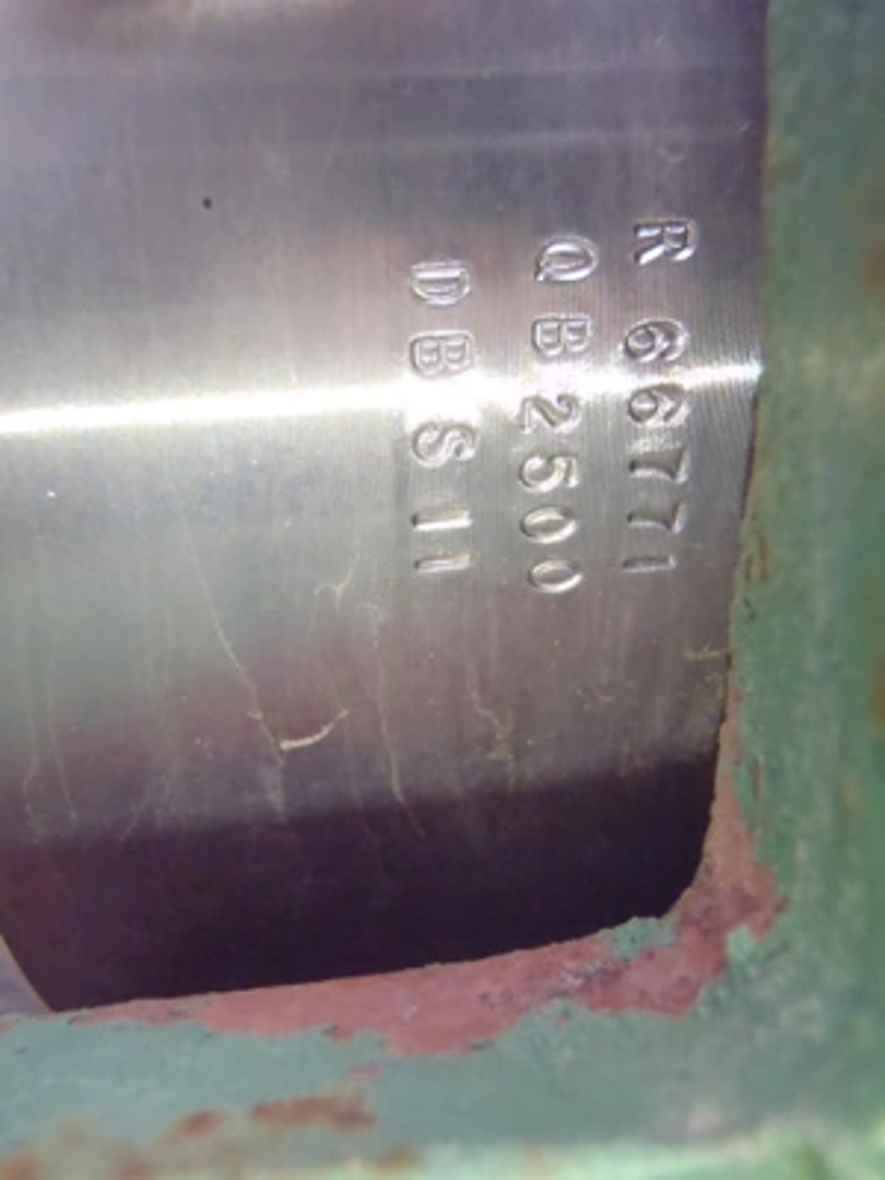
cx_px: 442
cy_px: 590
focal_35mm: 37
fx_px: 1261
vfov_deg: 50.1
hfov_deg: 38.7
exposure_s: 1/160
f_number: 4.7
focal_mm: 6.64
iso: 800
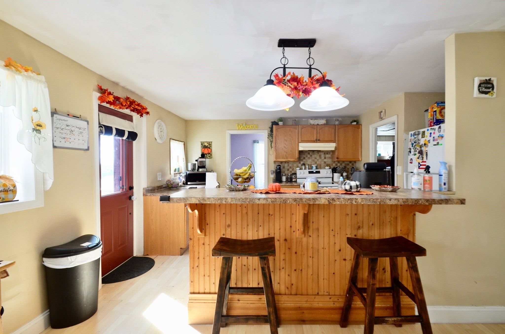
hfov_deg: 100.5
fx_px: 210
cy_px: 167
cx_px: 252
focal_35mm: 15
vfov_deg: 77.1
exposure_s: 1/60
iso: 1600
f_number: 8
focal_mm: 10
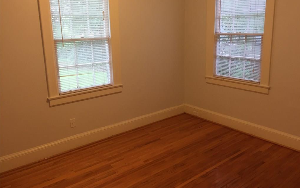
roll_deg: +0.9
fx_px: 254
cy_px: 82
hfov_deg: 61.2
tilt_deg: -13.0
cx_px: 151
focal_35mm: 31
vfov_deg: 40.6
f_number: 2.2
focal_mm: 4.15
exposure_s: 1/30
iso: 80
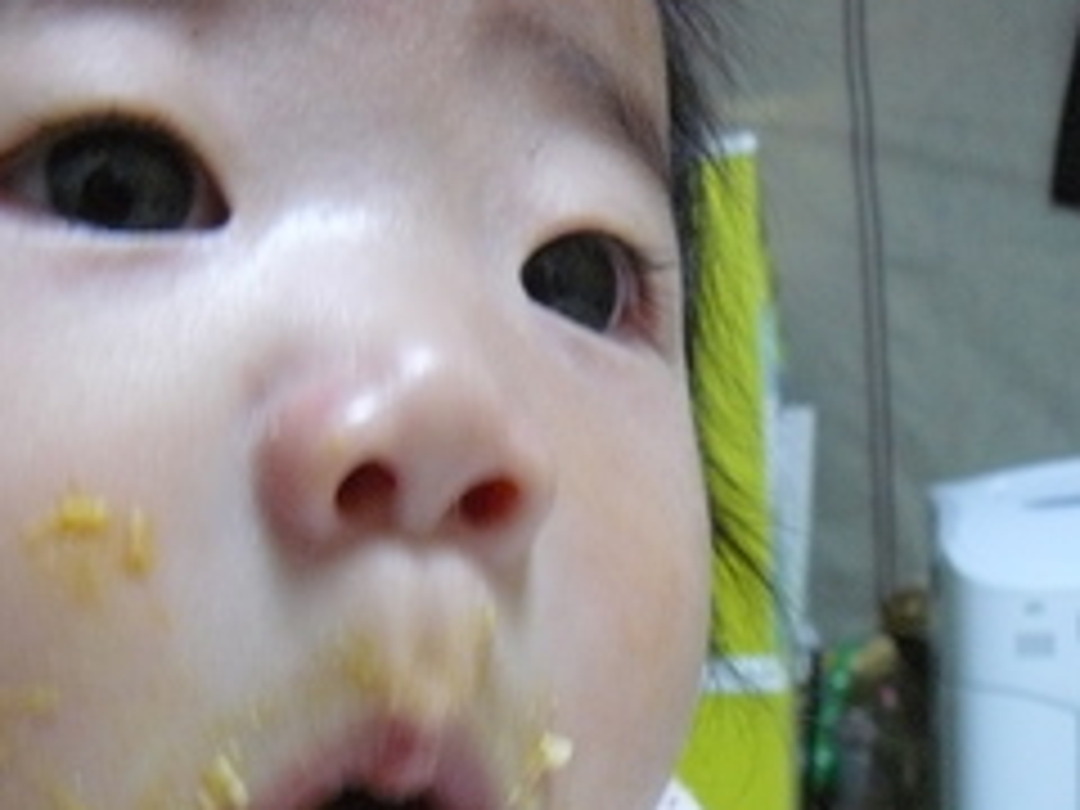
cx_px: 306
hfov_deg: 31.7
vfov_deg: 24.1
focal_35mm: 60
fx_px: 1872
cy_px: 644
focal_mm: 6
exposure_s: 1/15
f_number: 2.8
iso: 400
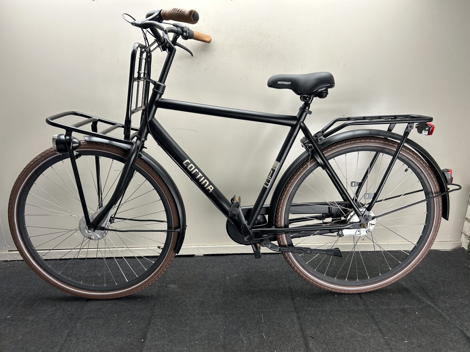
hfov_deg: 67.3
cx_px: 235
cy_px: 176
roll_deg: +0.8
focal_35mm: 26
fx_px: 353
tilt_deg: -17.8
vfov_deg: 53.1
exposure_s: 1/100
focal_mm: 5.7
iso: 32
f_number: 1.5
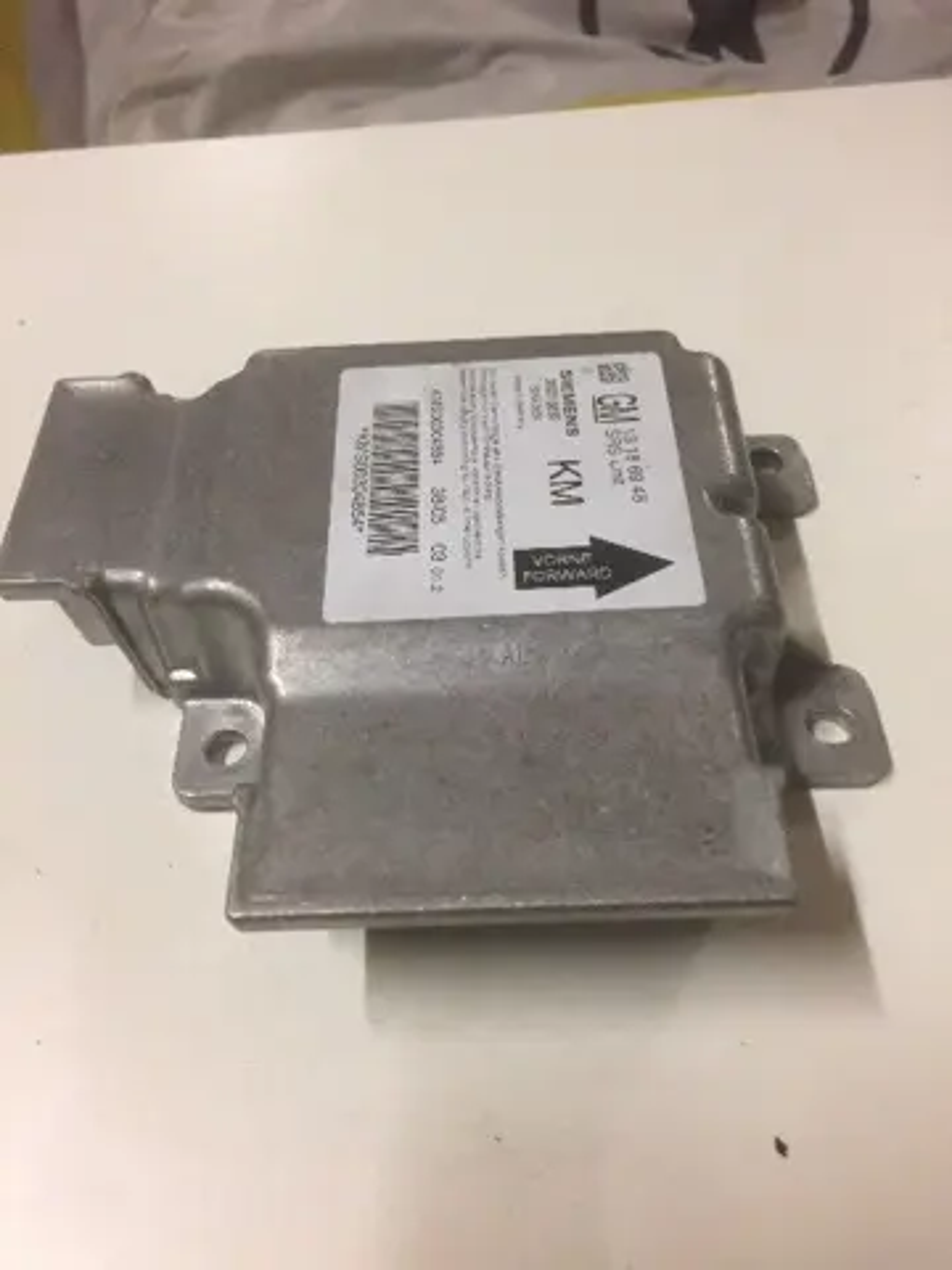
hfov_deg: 48.2
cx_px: 476
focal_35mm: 29
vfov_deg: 61.7
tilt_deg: -52.0
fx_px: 1063
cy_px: 635
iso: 320
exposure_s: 1/33
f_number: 2.2
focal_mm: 4.15
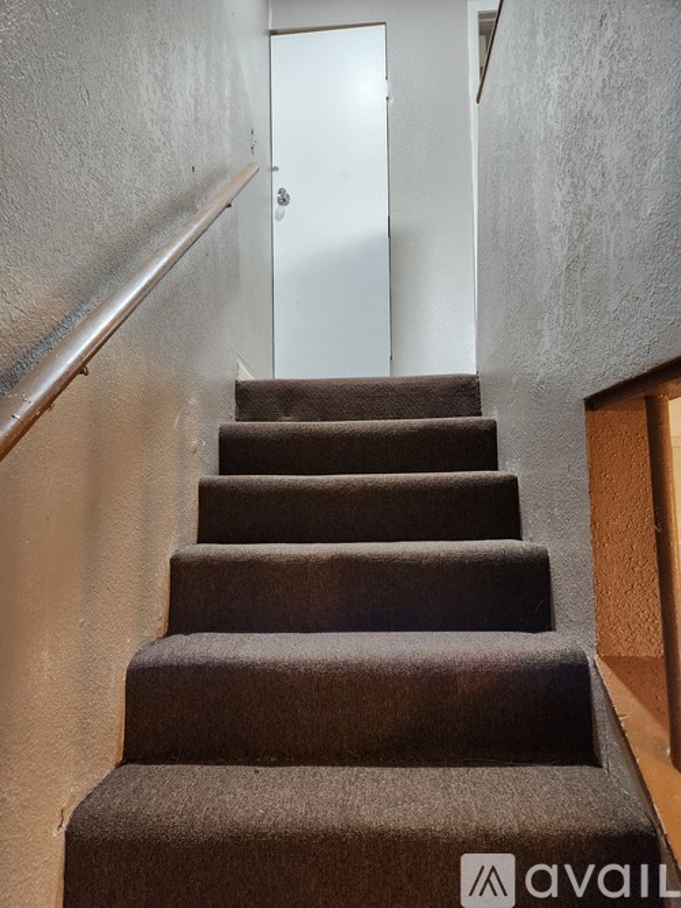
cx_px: 340
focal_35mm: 23
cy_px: 454
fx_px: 603
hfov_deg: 58.9
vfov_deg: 73.9
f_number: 1.8
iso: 1000
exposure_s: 1/120
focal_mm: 5.4
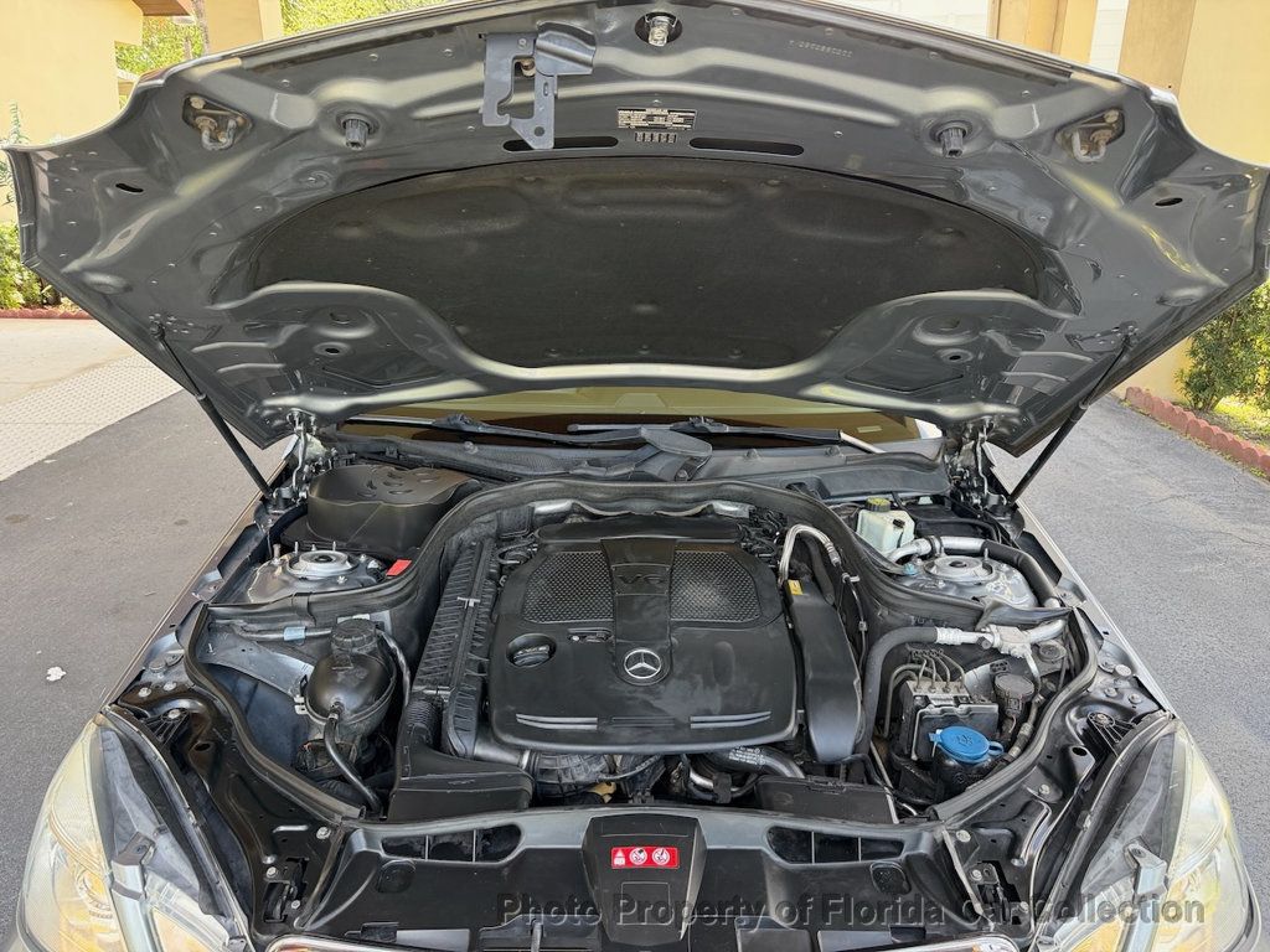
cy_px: 476
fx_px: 881
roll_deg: +0.5
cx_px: 635
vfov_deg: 56.8
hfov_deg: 71.6
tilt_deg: -17.3
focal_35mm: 24
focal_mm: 6.76
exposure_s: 1/228
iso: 200
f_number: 1.78
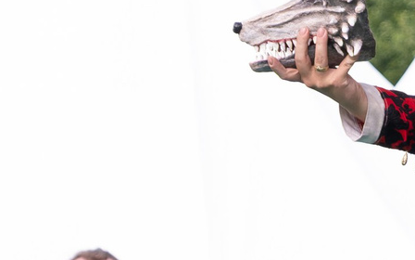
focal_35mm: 425
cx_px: 752
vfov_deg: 3.1
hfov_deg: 4.9
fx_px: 4807
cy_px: 202
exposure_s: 1/1000
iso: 320
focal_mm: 48.5
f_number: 3.6
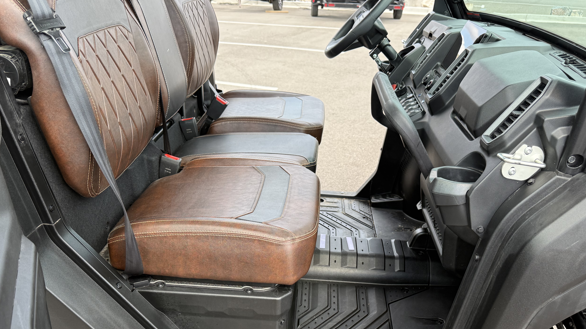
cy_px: 247
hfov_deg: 64.3
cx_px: 296
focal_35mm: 30
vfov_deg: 38.0
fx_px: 466
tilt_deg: -29.9
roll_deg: -3.9
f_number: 1.78
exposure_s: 1/470
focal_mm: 6.76
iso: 100
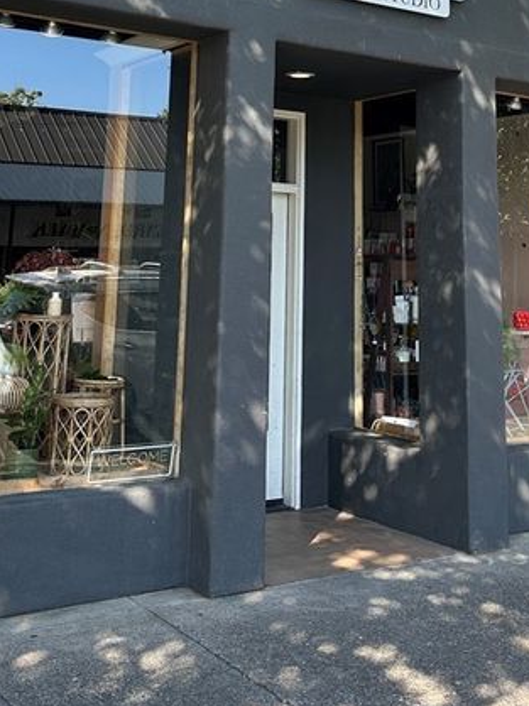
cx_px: 281
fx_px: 999
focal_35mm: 49
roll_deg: -1.7
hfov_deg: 29.6
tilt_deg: +12.7
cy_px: 55
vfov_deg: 36.2
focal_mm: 6.86
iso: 80
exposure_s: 1/634
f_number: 1.78
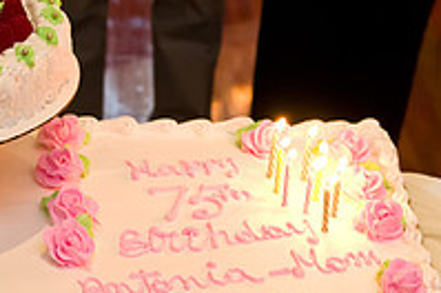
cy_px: 134
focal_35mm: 105
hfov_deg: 19.4
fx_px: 1284
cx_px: 144
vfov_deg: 13.0
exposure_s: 1/160
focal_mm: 24
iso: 1250
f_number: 3.2
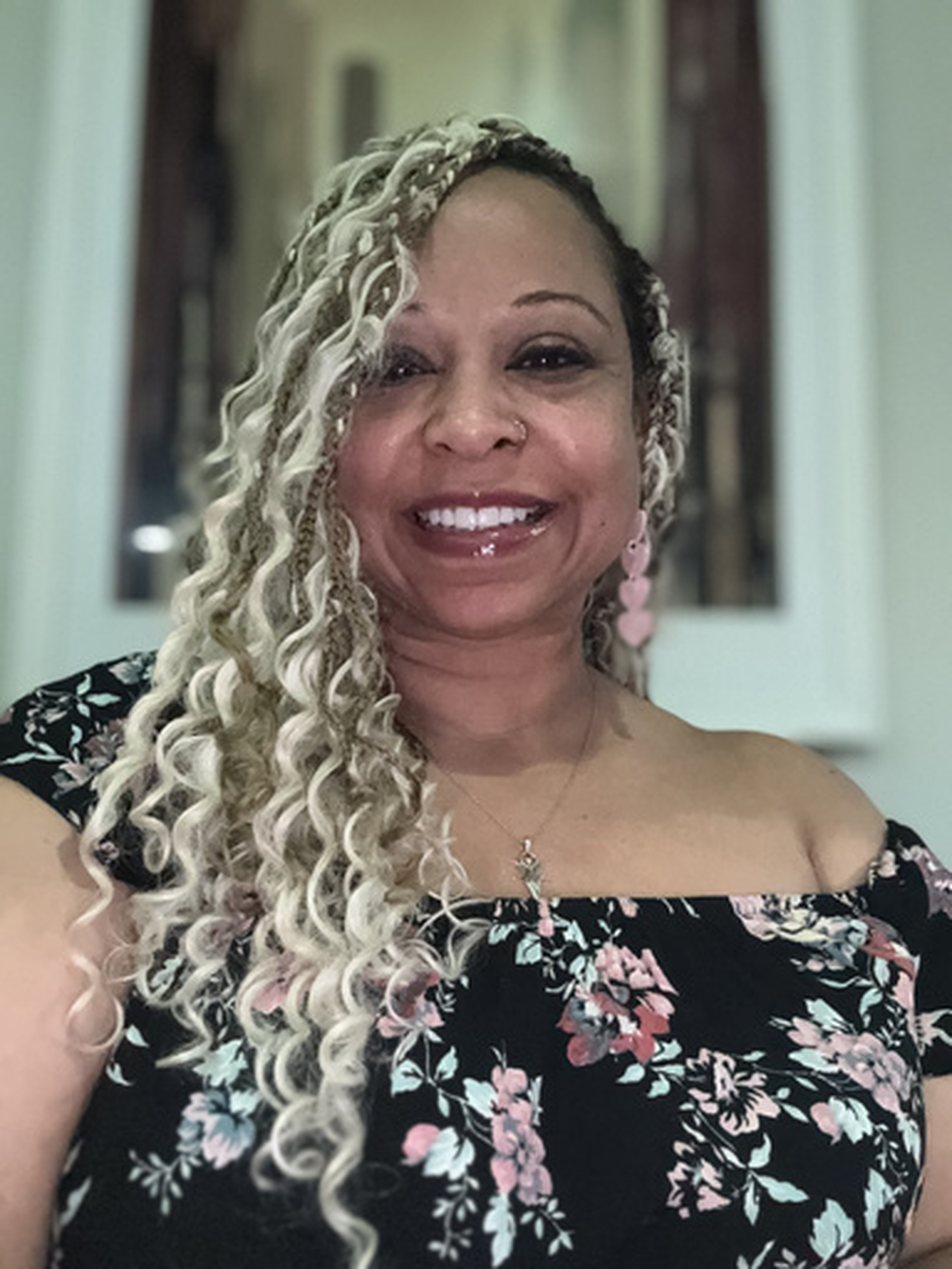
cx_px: 476
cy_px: 634
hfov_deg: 46.8
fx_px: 1100
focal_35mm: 30
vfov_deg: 60.0
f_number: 1.9
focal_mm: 2.69
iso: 500
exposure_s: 1/26
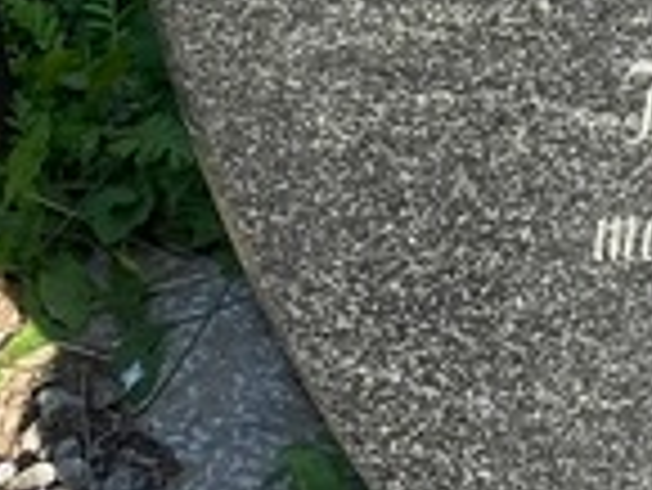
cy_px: -508
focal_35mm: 143
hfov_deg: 13.0
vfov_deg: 9.6
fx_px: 2696
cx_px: 1007
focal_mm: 4.25
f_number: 1.8
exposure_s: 1/990
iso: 32
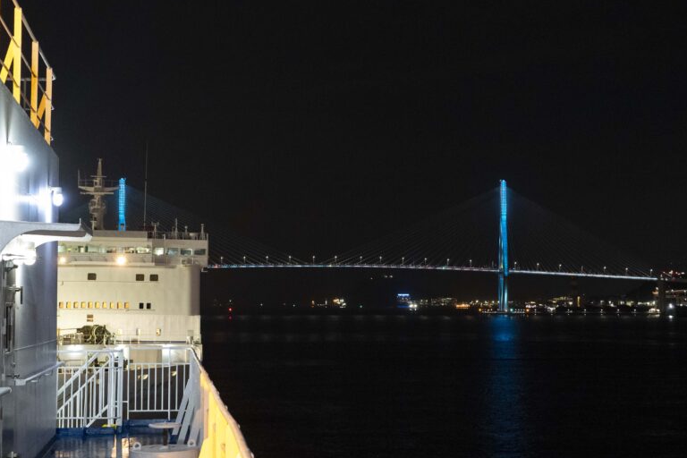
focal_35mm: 64
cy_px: 212
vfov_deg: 21.2
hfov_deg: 31.4
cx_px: 343
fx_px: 1221
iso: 12800
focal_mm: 48
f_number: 5.6
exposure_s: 1/30
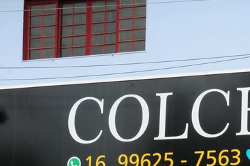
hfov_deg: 17.9
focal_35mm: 108
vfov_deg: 12.1
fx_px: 749
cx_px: 309
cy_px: 245
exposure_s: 1/125
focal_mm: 22
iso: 400
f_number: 16
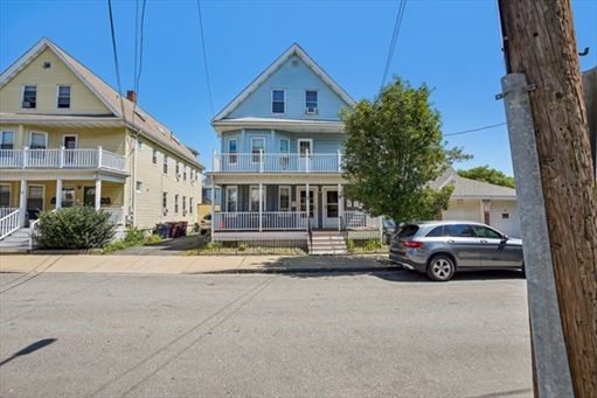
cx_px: 298
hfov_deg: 96.7
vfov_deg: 73.8
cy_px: 199
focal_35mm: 16
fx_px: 265
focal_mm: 16
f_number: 8
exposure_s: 1/160
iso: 100
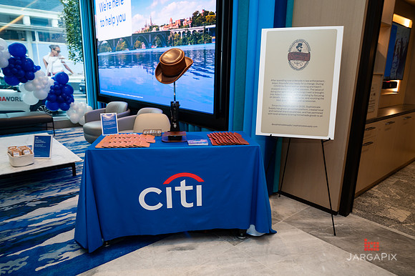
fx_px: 295
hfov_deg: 70.2
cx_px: 208
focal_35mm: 26
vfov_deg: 50.2
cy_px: 138
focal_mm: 25.5
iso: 400
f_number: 3.2
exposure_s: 1/160
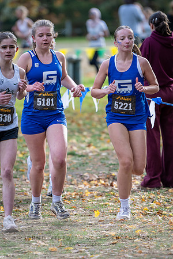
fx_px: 2674
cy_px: 123
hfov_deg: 3.7
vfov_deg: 5.6
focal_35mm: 371
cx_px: 50
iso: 220
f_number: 2.8
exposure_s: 1/1000
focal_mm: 200
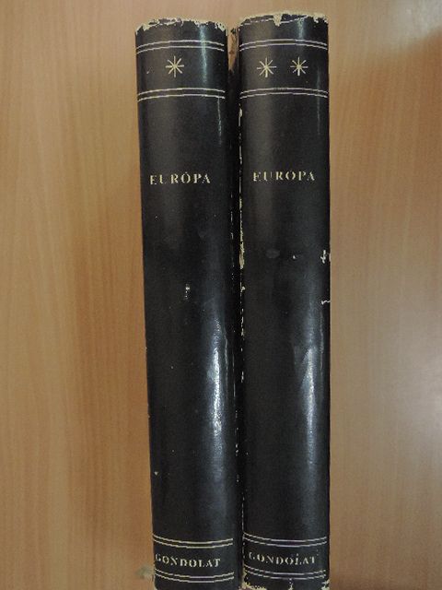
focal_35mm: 30
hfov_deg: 46.8
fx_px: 511
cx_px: 221
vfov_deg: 60.0
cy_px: 295
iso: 800
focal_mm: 5.3
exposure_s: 1/100
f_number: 3.1
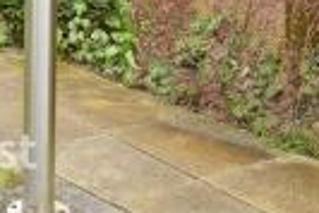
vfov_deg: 16.6
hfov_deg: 26.1
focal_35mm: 75
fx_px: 665
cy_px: -109
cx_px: 30
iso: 160
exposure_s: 1/15
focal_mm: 14
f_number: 8
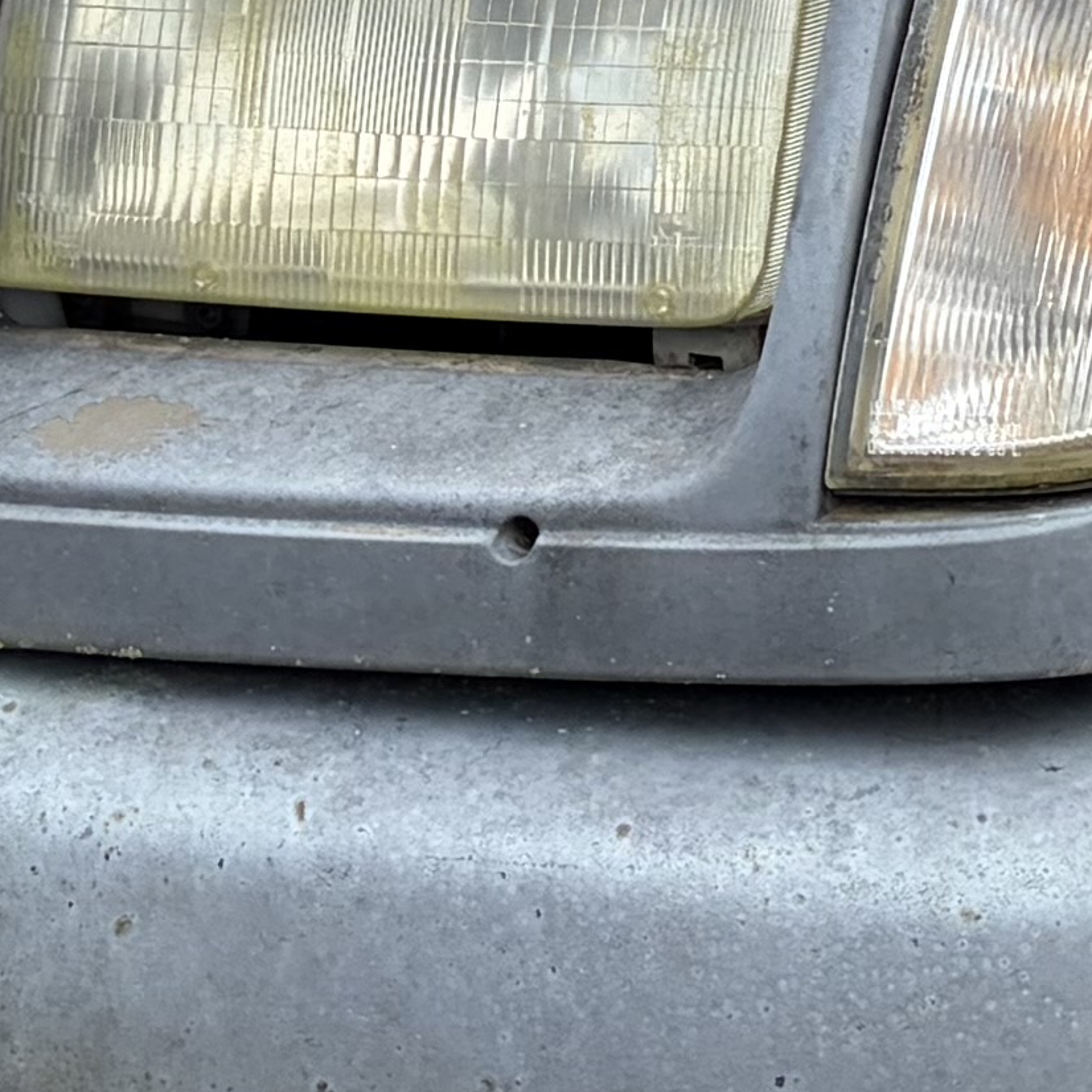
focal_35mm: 159
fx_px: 5675
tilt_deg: -8.6
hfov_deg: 11.0
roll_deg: -0.9
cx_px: 493
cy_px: -245
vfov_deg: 10.8
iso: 50
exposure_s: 1/2141
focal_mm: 5.96
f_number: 1.6
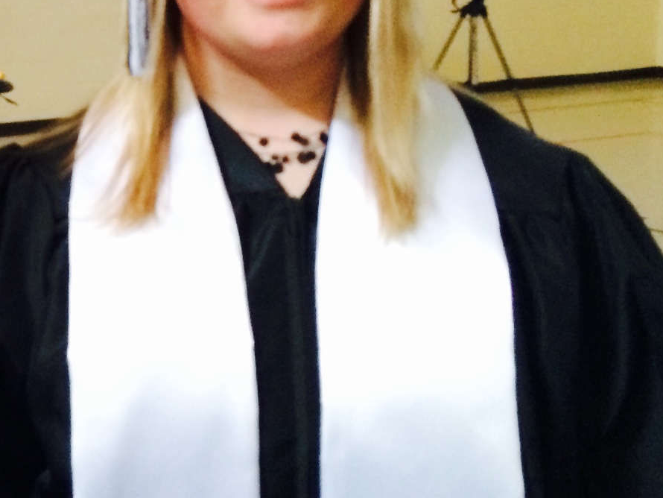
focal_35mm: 69
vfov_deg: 21.0
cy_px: 86
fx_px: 1322
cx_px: -78
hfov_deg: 25.9
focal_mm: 4.12
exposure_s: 1/17
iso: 320
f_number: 2.2
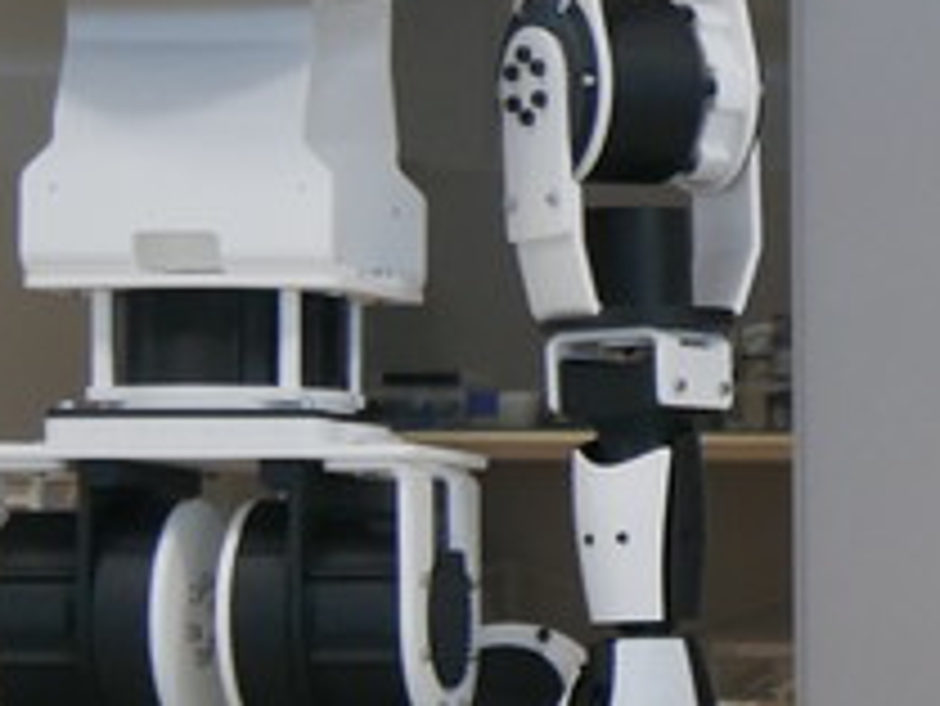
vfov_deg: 9.2
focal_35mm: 161
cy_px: 648
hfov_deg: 11.1
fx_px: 4374
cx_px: 1893
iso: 320
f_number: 3.5
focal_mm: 14
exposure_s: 1/60
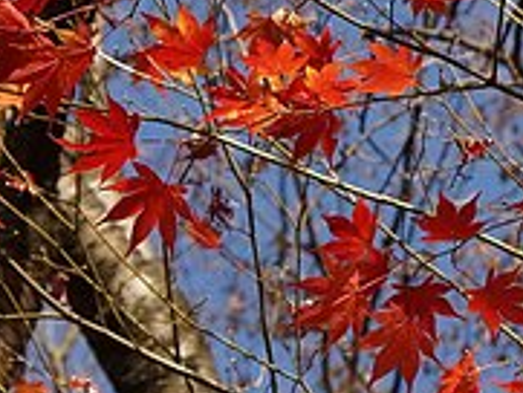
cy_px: 340
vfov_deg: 3.2
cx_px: 399
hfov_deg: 4.3
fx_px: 6985
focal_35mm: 462
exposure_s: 1/500
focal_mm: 85
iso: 800
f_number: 9
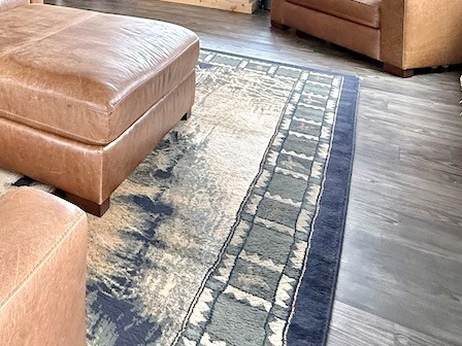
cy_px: -105
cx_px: 52
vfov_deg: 29.1
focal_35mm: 40
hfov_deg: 43.1
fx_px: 534
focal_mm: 2.22
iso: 640
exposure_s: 1/120
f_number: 2.2
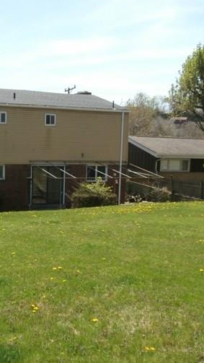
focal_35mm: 52
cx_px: 58
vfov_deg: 39.8
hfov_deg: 22.9
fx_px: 500
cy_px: 202
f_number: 3.5
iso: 100
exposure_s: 1/640
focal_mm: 5.36
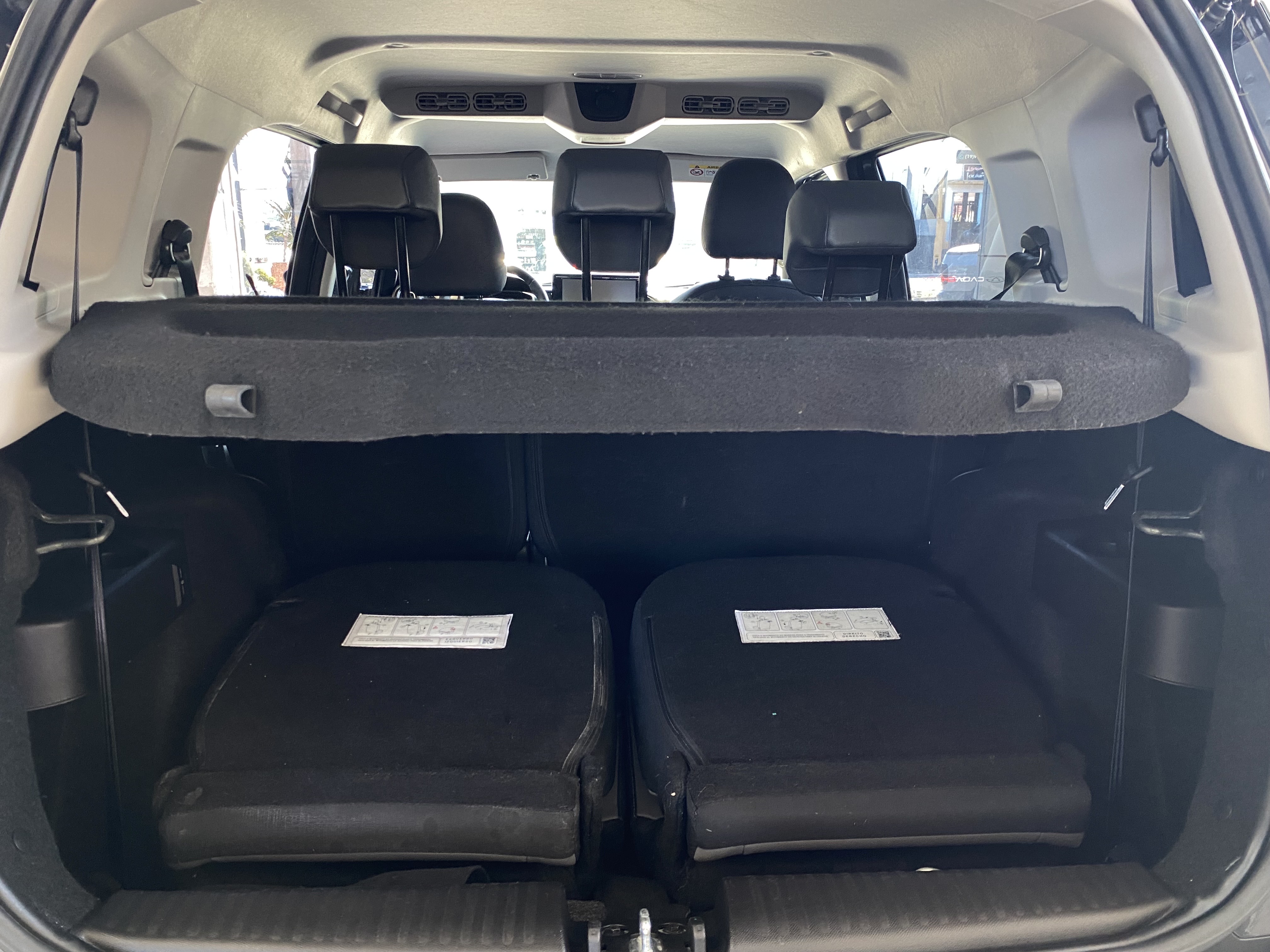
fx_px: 954
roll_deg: -0.4
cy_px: 476
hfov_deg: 67.3
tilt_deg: -14.3
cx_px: 635
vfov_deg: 53.1
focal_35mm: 26
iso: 125
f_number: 1.8
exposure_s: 1/63
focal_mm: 4.25
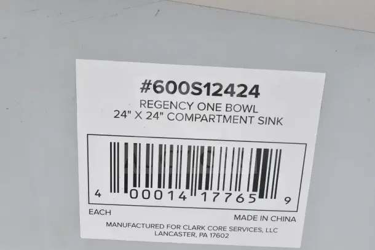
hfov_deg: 36.9
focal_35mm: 54
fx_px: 563
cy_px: 125
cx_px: 188
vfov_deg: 25.1
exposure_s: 1/1000
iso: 6400
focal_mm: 36
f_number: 16
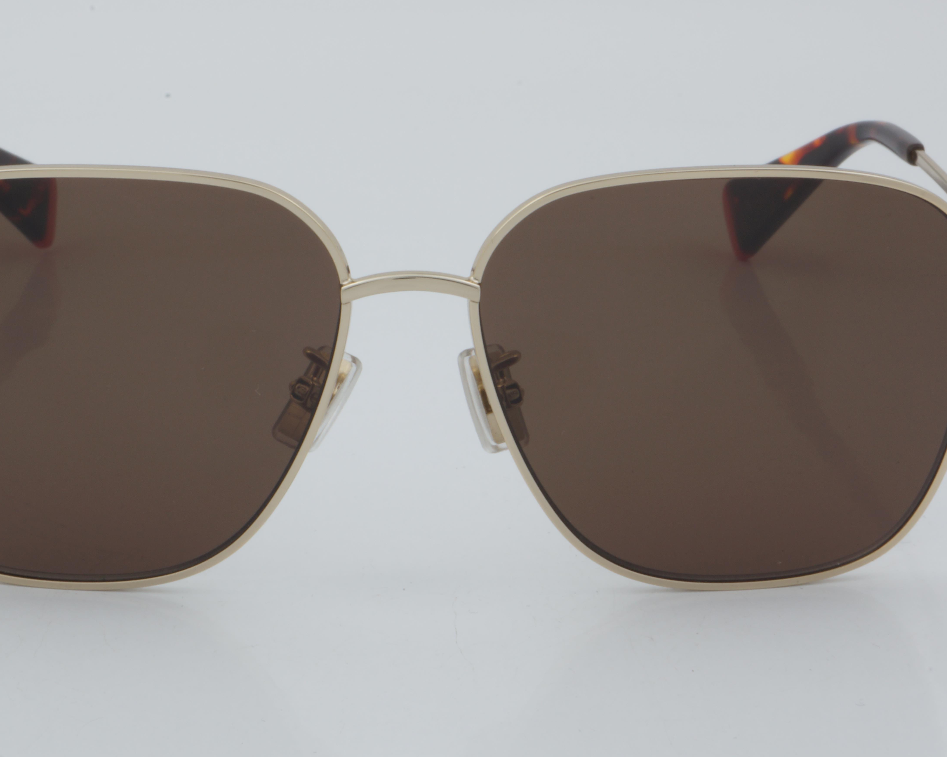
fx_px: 2989
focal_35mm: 107
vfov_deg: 14.4
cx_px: 407
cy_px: 340
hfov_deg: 18.0
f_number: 32
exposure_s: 1/3
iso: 100
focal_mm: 55
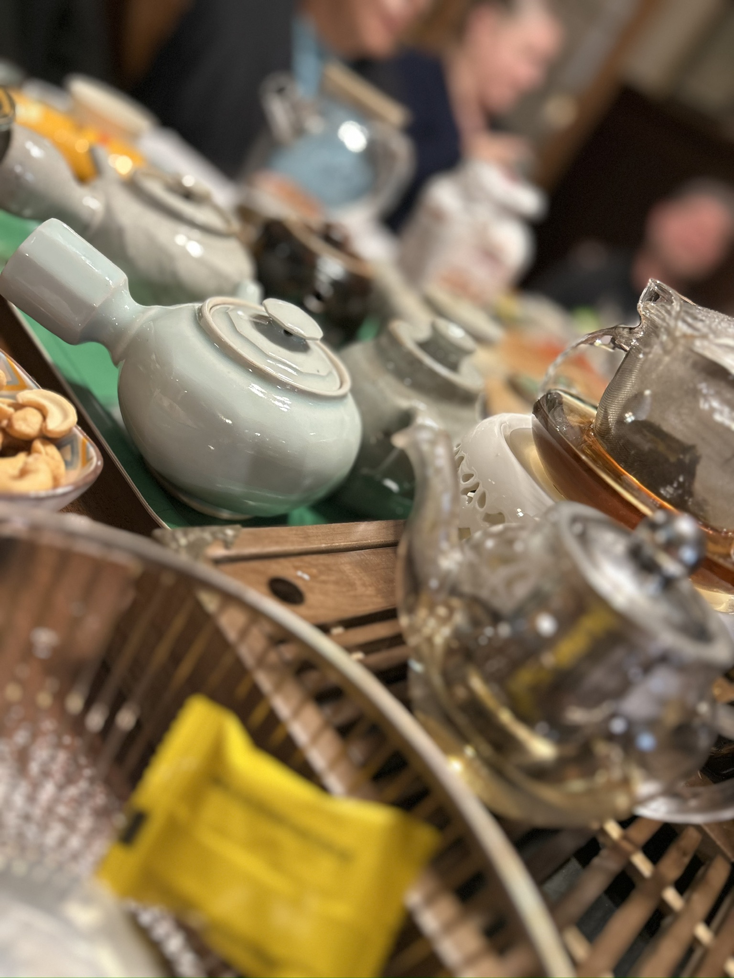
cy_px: 489
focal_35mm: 26
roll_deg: -33.9
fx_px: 735
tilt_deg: -25.0
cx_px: 367
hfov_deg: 53.1
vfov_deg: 67.3
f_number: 1.5
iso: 250
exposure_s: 1/60
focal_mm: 5.7
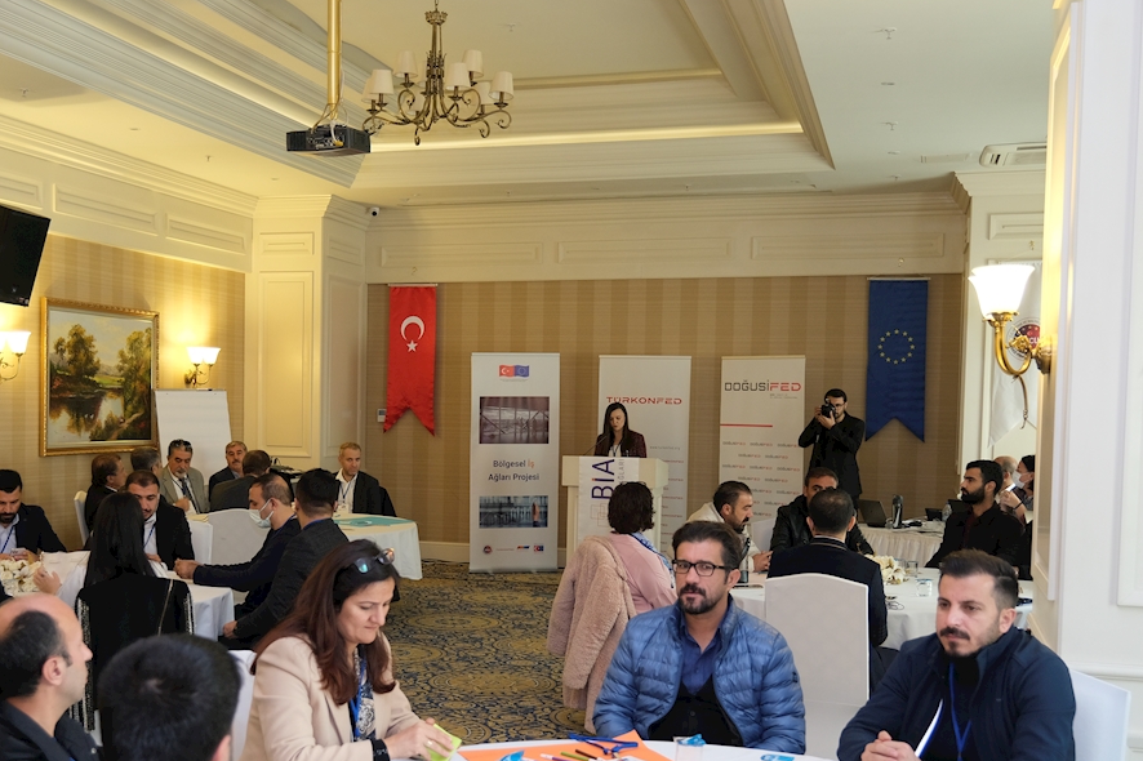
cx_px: 431
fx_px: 1333
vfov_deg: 31.7
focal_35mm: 42
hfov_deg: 46.0
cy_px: 479
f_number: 2.8
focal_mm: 20.6
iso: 800
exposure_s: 1/60
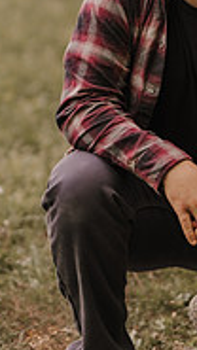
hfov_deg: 3.8
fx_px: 3001
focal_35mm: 323
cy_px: 40
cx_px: 195
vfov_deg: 6.7
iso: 125
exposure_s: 1/1250
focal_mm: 85
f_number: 1.6
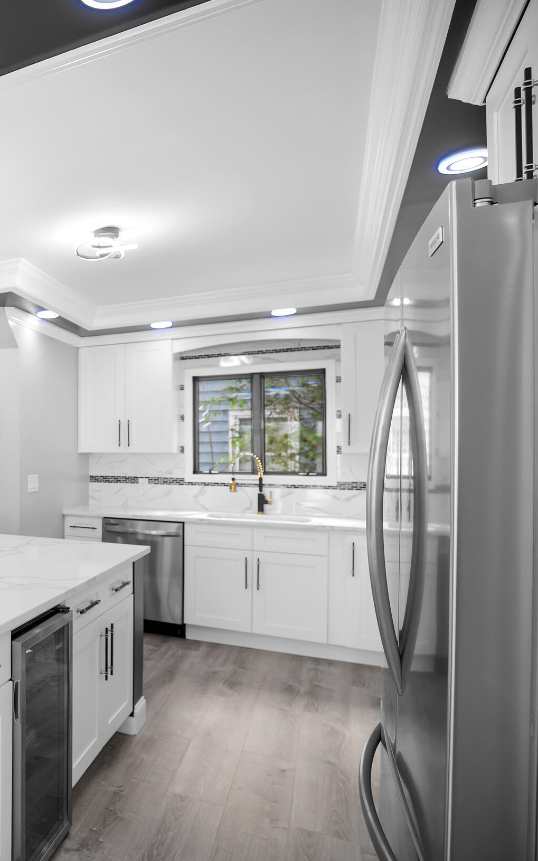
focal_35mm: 25
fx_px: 587
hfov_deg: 38.5
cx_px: -84
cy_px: 432
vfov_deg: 72.6
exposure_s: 1/200
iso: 500
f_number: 4
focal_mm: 16
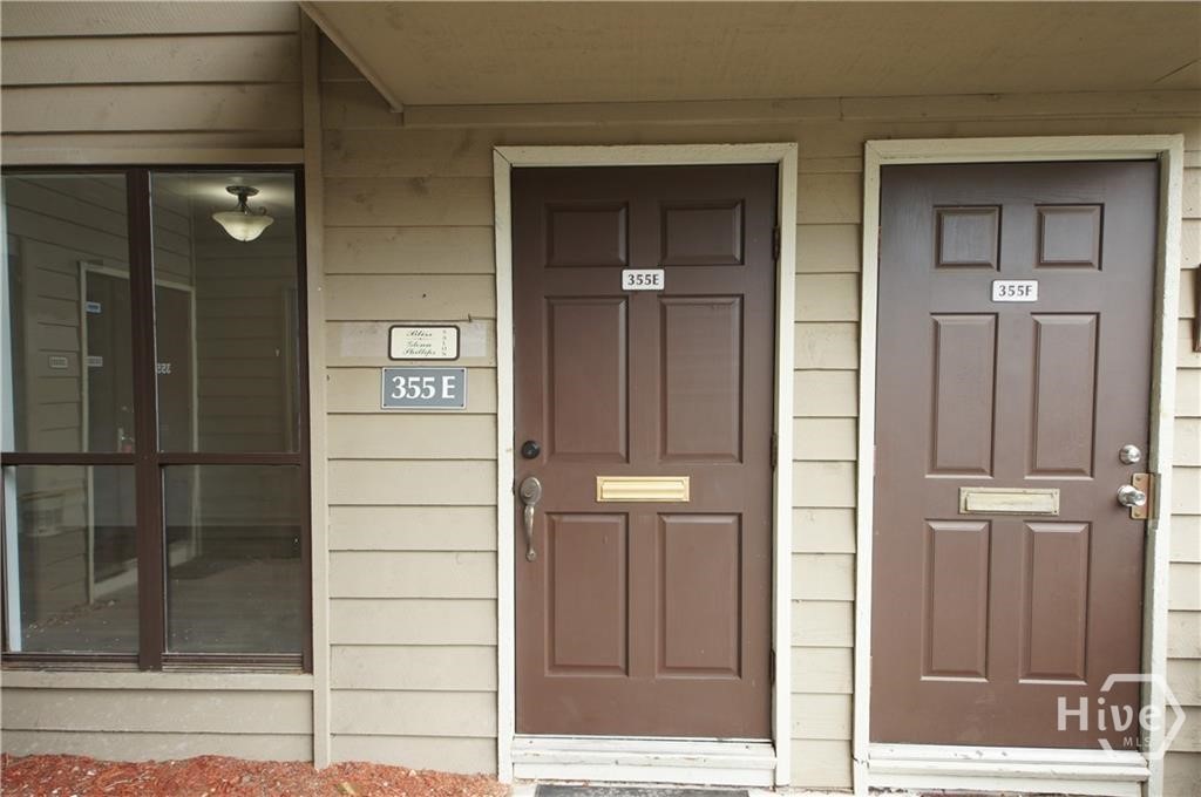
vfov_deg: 53.0
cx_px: 600
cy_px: 398
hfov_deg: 73.8
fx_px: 800
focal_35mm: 24
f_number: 6.3
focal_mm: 16
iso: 200
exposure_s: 1/30
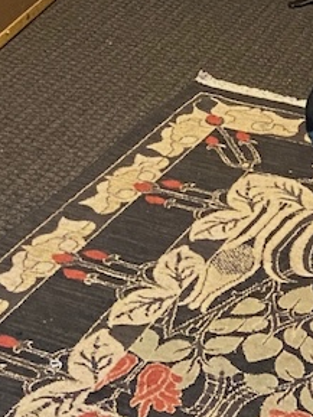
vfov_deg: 15.2
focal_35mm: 115
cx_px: 206
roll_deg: +0.8
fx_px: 1385
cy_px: -296
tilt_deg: -11.3
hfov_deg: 12.9
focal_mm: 4.25
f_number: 1.8
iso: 800
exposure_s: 1/30
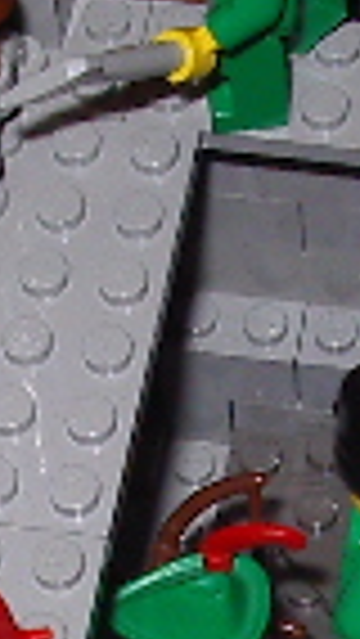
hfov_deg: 6.5
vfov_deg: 11.2
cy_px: 846
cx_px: 351
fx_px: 3170
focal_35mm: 187
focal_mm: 5.8
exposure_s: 1/60
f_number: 4.8
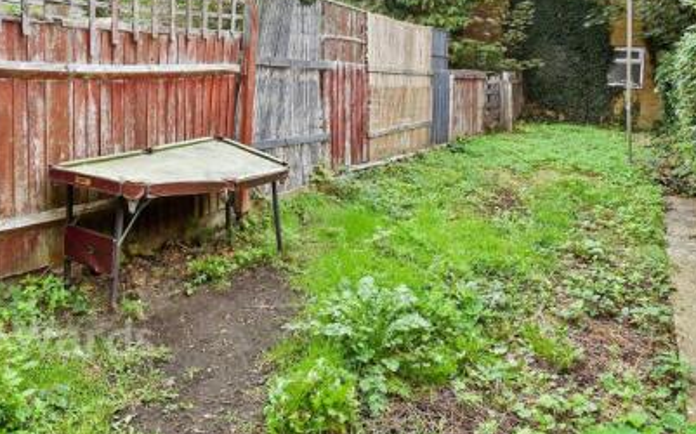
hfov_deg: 72.5
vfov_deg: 46.3
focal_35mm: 25
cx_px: 331
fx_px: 474
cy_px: 79
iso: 320
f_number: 8
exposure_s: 1/125
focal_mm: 10
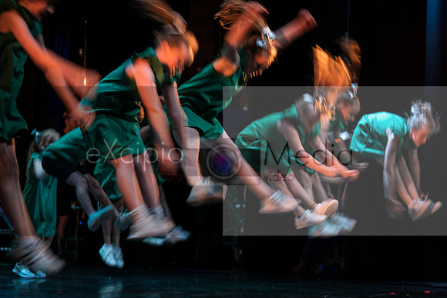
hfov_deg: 22.4
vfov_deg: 15.0
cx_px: 234
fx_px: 1130
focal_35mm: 91
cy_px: 156
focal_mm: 87
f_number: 2.8
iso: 400
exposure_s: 1/50
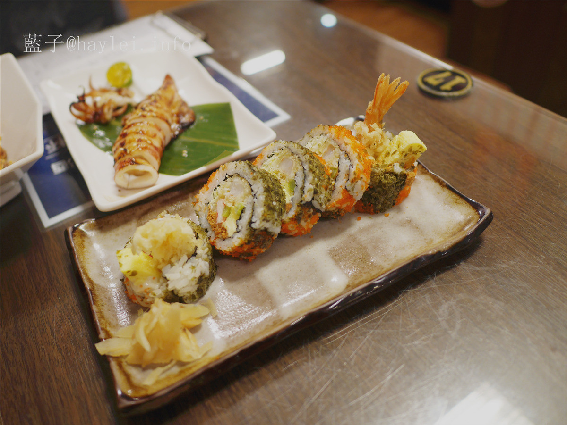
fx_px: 492
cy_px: 212
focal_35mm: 30
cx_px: 284
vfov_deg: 46.8
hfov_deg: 59.9
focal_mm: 15
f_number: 1.7
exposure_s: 1/60
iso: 320
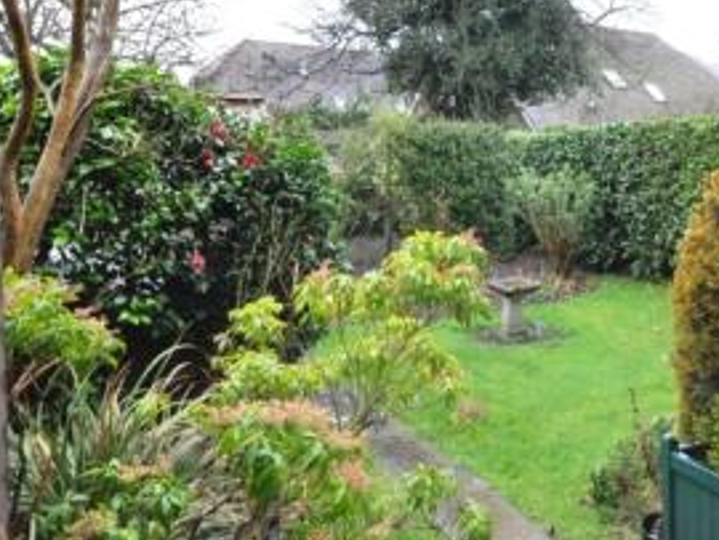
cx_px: 522
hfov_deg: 50.8
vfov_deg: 39.7
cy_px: 141
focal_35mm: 35
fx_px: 728
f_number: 11
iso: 2500
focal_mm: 10
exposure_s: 1/30
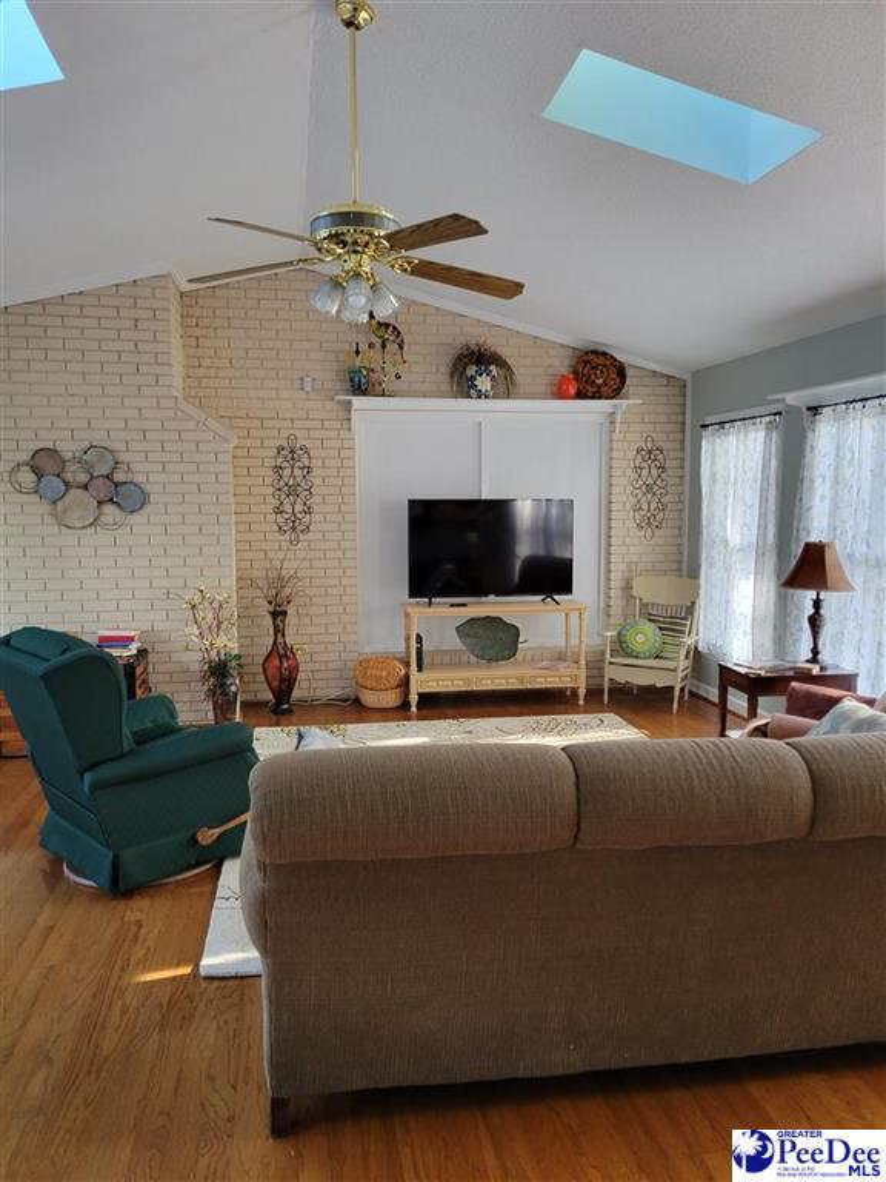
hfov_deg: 53.1
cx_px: 443
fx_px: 887
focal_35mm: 26
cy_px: 591
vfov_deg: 67.3
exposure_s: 1/60
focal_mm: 5.4
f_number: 1.8
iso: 250
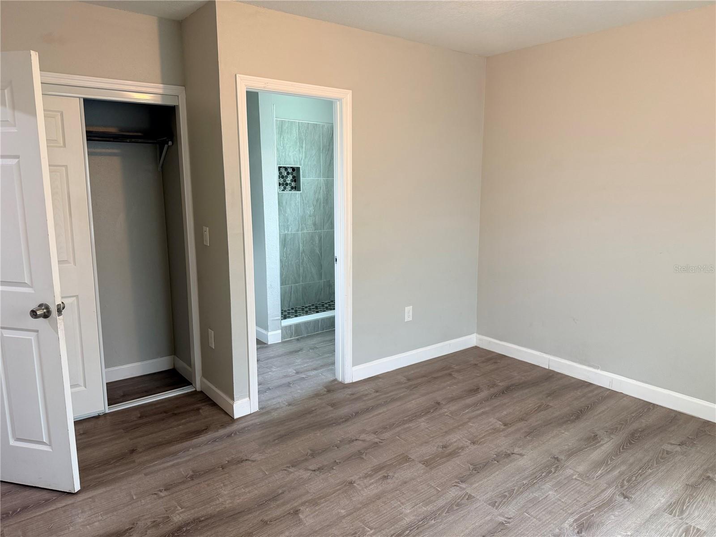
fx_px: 496
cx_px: 358
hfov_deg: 71.6
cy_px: 268
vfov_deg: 56.8
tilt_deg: -9.9
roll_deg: -0.5
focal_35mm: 24
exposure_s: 1/60
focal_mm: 6.76
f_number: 1.78
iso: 160
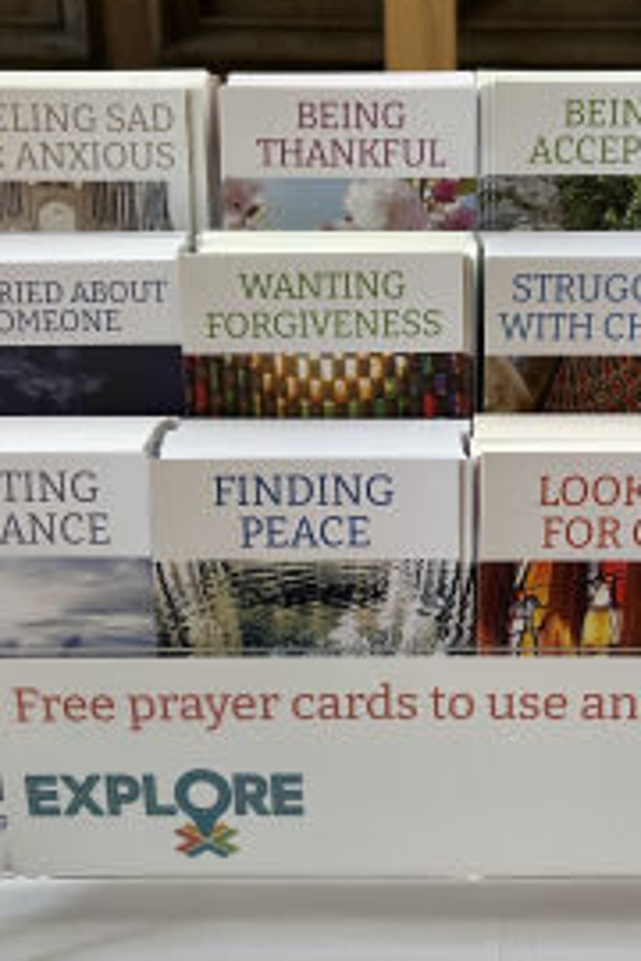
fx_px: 1068
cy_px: 509
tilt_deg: -18.6
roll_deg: -0.2
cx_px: 456
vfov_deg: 48.4
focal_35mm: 40
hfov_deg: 32.9
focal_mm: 5.1
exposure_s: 1/50
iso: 80
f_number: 1.6
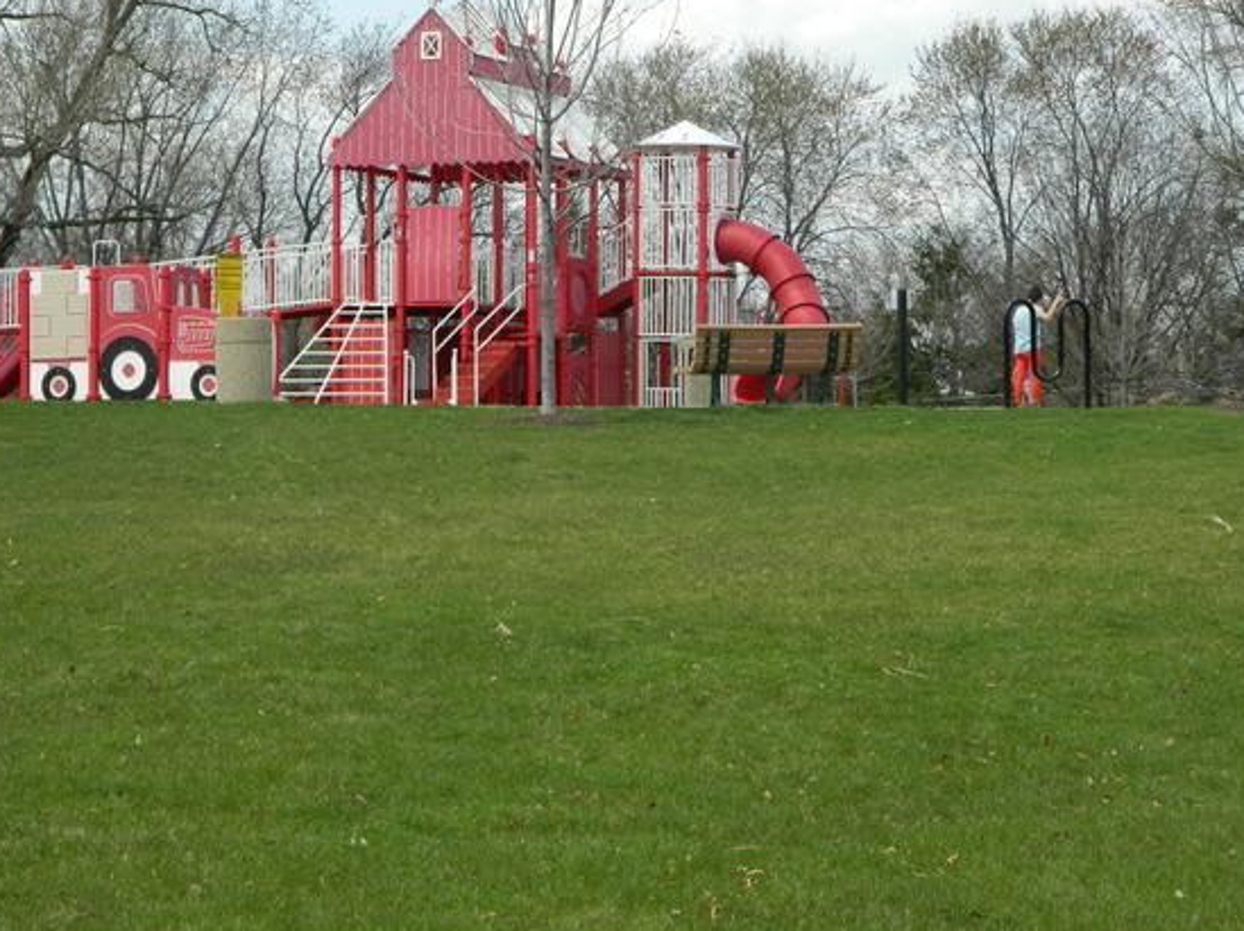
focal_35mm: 98
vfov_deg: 15.1
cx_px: 657
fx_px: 3520
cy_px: 408
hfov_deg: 20.0
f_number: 4.2
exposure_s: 1/400
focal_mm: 15.1
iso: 80
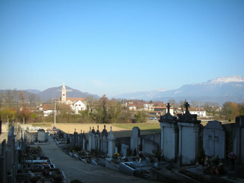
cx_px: 122
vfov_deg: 40.7
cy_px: 92
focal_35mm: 35
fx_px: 247
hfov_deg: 52.6
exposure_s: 1/124
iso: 93
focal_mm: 5.8
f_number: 7.9
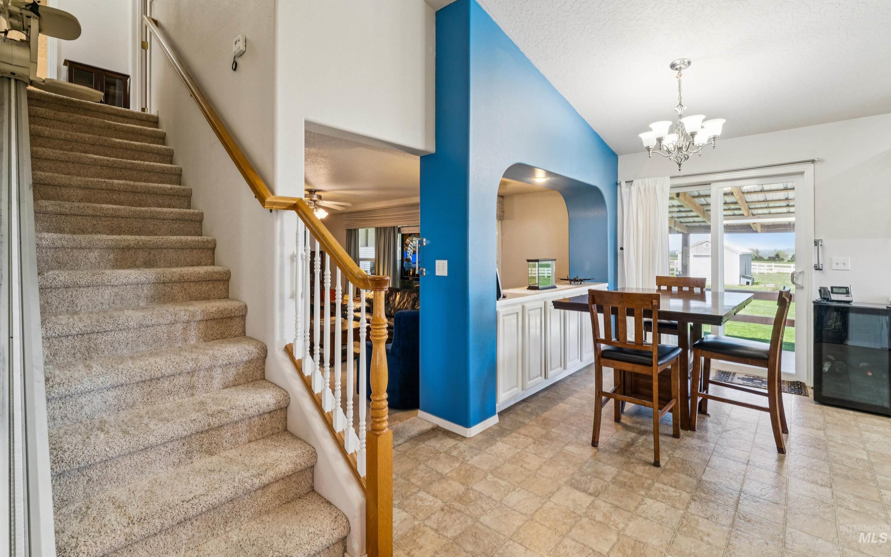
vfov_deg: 69.3
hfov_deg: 95.9
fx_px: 402
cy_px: 249
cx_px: 444
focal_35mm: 17
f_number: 13
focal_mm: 15.5
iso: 400
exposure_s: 1/5
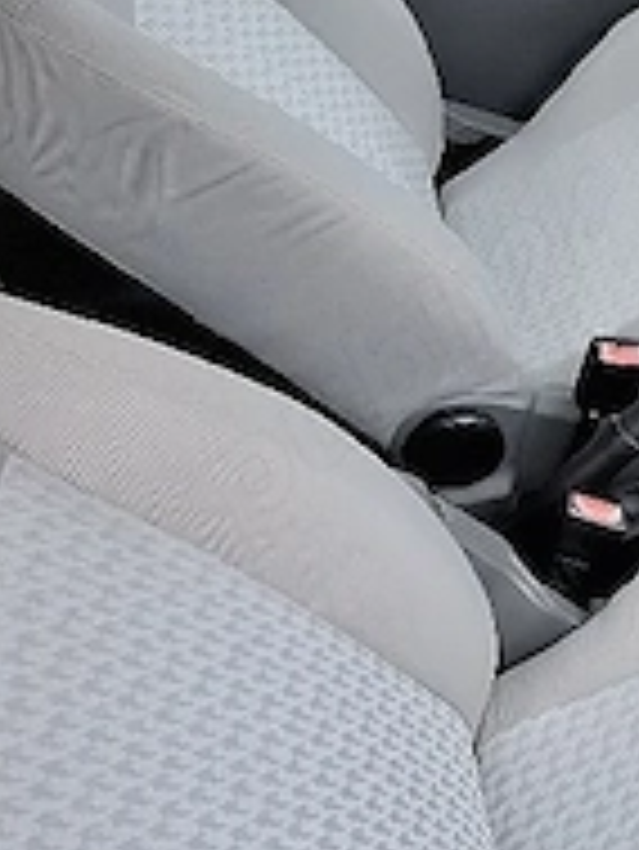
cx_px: 675
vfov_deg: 34.9
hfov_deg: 25.0
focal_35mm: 55
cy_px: 409
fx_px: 1352
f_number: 2.2
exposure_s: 1/118
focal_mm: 1.74
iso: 40
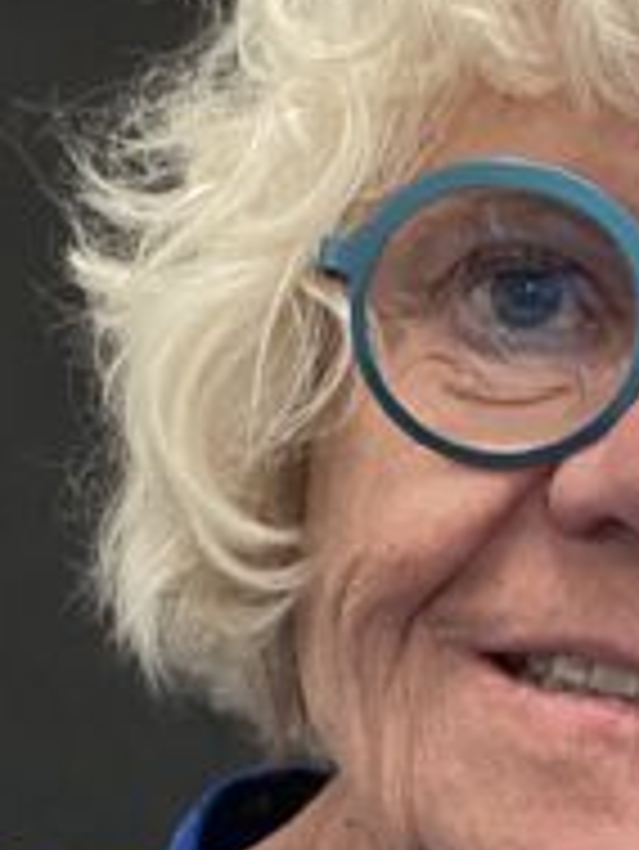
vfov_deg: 20.5
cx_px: 351
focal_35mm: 95
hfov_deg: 15.6
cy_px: 598
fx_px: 2336
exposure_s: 1/54
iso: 160
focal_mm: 2.71
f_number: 2.2
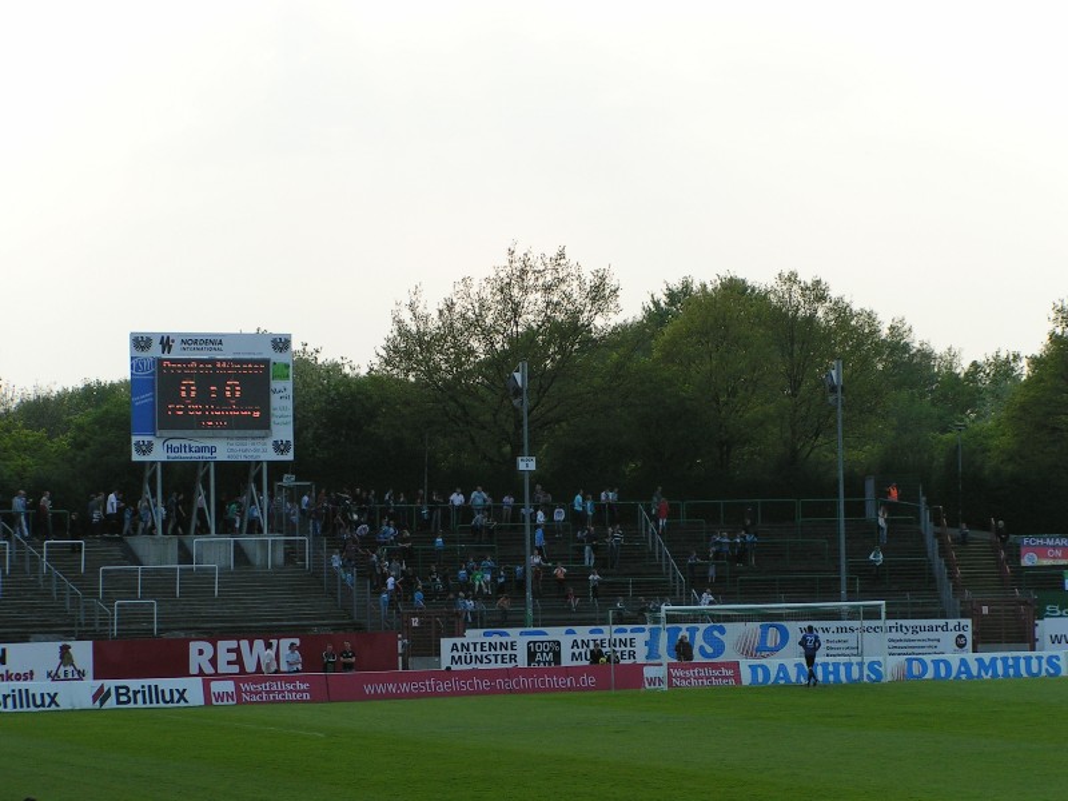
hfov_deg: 16.6
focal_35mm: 119
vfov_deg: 12.5
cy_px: 400
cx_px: 534
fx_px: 3671
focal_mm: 18.2
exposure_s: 1/200
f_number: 5
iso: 50
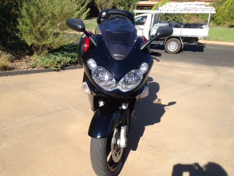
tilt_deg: -20.5
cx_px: 117
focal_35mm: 33
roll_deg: -0.7
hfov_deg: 55.4
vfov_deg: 42.9
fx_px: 223
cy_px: 88
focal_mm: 4.12
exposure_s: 1/903
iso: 50
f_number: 2.4
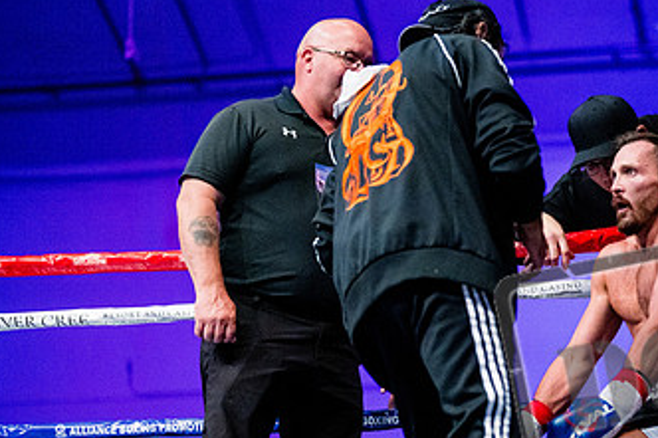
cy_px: 271
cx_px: 576
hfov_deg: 20.1
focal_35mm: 100
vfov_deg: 13.7
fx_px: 1827
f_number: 1.4
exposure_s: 1/1600
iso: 6400
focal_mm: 50
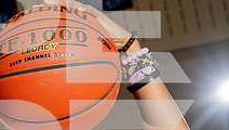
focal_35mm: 123
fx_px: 748
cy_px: 158
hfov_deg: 16.3
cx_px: -81
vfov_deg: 9.8
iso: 400
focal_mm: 43
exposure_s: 1/250
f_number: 5.6
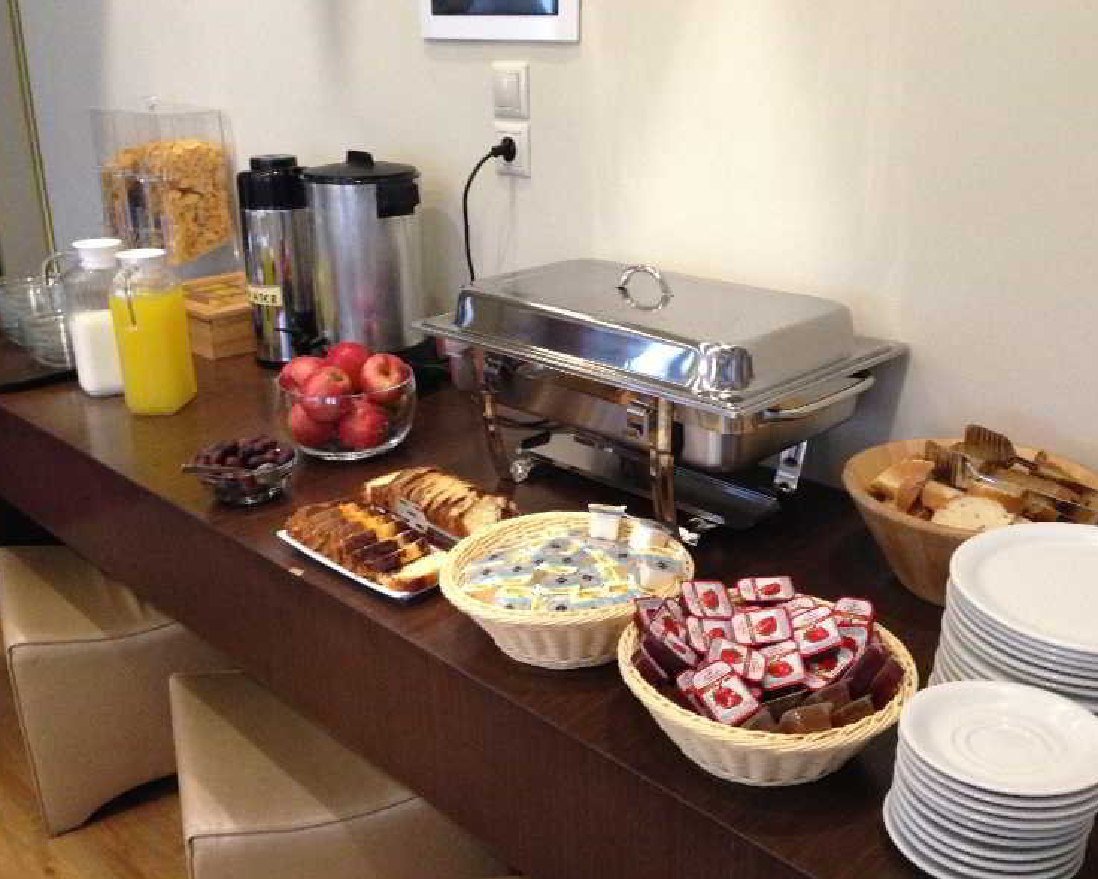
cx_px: 555
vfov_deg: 42.2
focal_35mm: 35
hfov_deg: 51.5
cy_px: 434
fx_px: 1138
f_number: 2.4
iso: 400
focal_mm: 4.13
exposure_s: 1/17
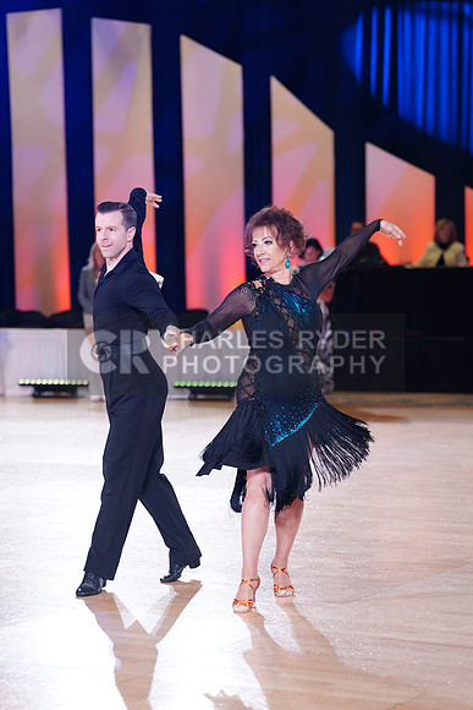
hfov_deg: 13.7
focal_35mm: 100
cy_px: 355
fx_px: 1970
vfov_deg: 20.4
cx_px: 236
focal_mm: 100
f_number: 2.8
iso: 2000
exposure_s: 1/400
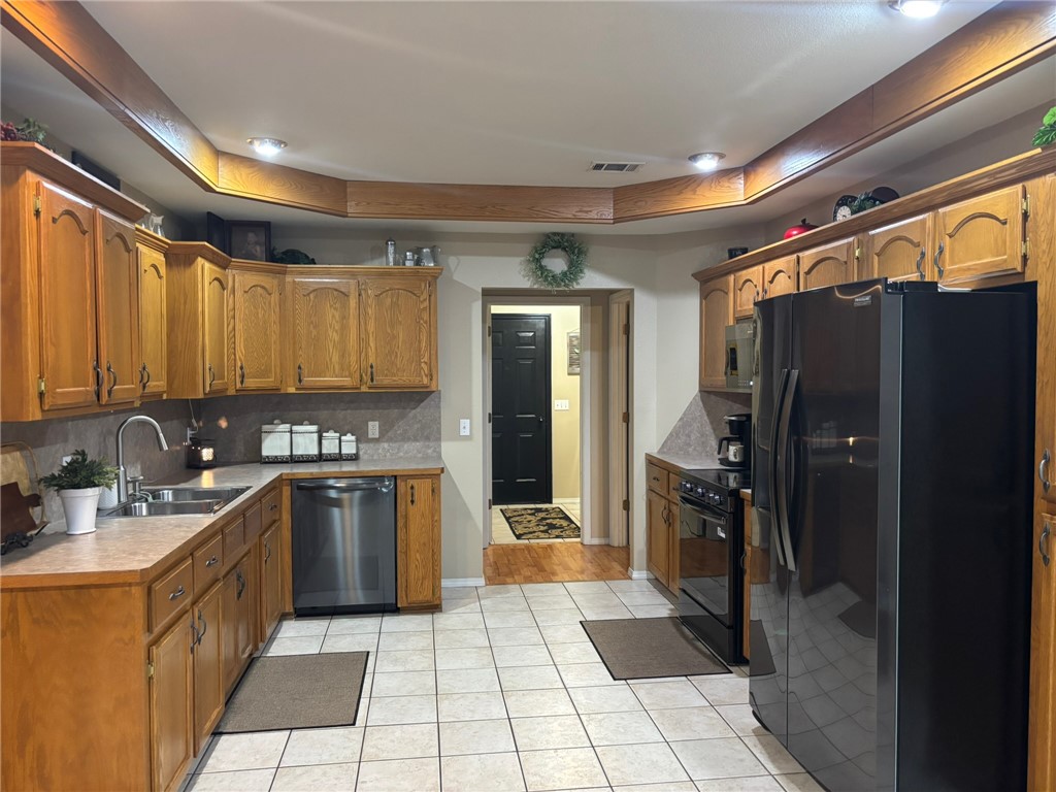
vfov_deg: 53.1
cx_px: 528
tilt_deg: -1.7
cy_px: 396
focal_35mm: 26
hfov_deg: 67.3
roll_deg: +0.5
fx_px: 793
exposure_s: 1/60
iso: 500
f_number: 1.6
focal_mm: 5.96
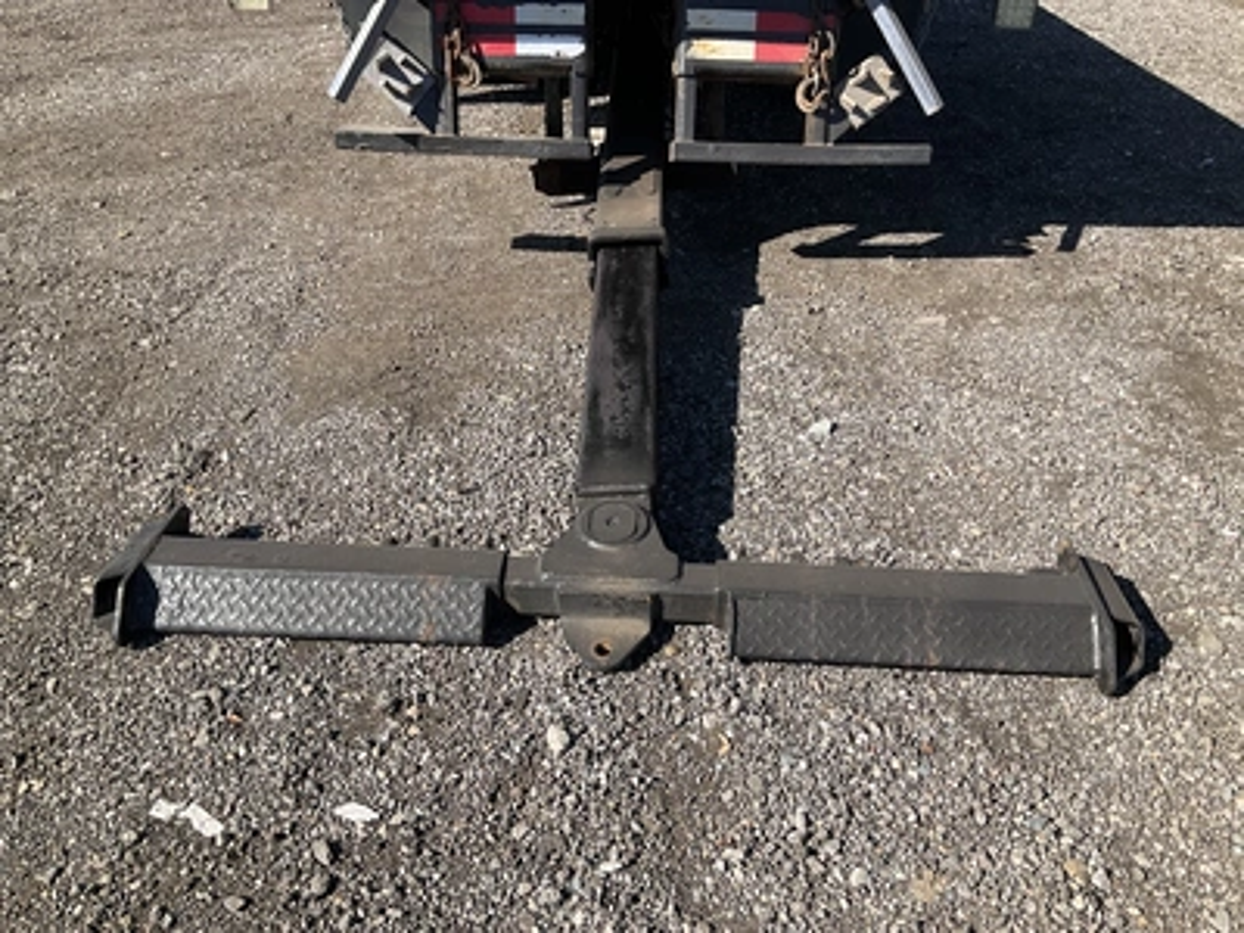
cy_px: 466
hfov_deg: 61.7
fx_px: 1042
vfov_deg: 48.2
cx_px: 622
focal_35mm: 29
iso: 25
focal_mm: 3
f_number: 1.8
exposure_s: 1/1144
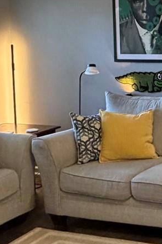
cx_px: 221
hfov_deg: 18.4
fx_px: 460
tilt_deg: -5.1
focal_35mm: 68
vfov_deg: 29.4
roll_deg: +1.0
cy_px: 78
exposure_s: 1/60
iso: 400
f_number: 2.2
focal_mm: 2.22
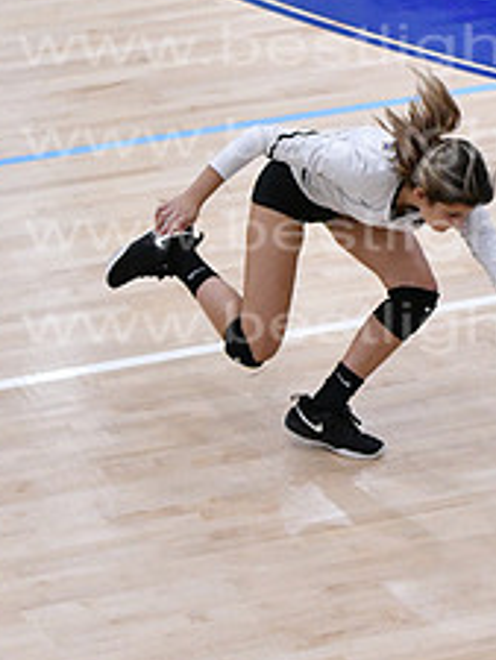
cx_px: 500
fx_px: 4963
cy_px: 6
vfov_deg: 7.6
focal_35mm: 260
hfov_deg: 5.7
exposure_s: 1/1250
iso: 6400
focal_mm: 70
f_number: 3.2
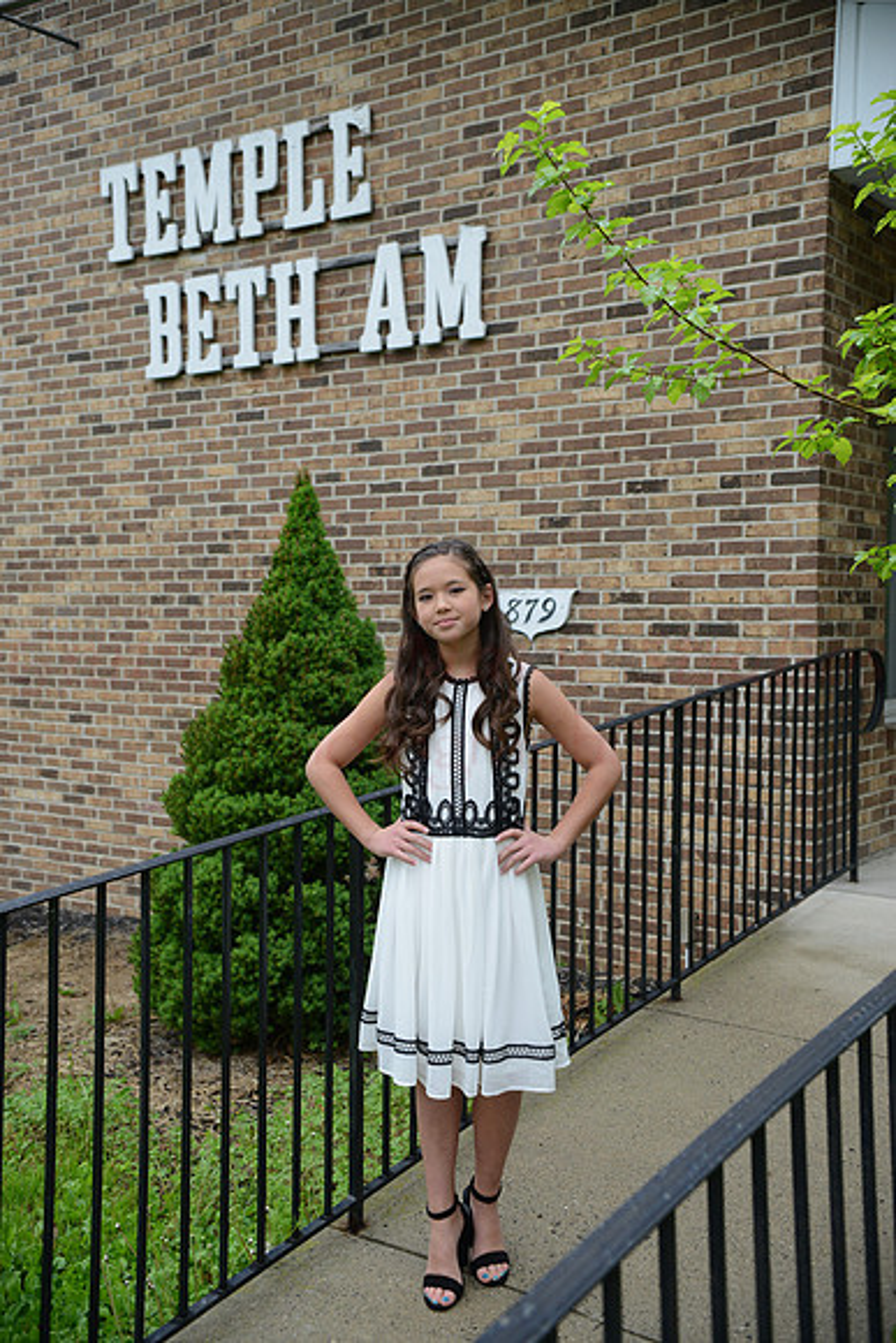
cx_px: 448
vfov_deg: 50.7
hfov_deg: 35.1
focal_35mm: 38
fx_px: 1418
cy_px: 672
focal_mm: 38
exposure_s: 1/200
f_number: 5.6
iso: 500
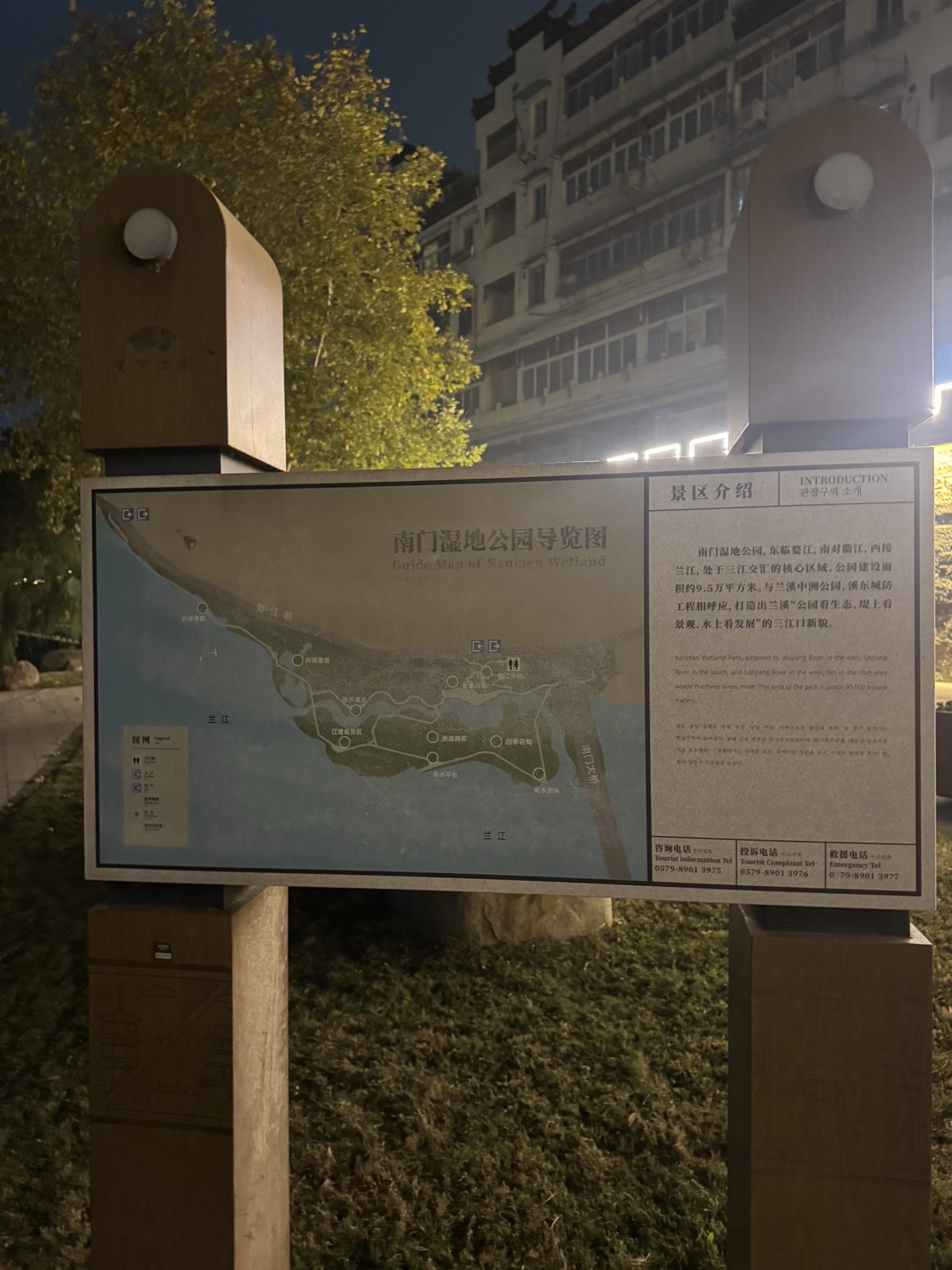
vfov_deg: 71.6
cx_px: 476
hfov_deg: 56.8
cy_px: 635
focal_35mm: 24
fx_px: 880
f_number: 1.78
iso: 1000
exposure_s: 1/31
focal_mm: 6.76
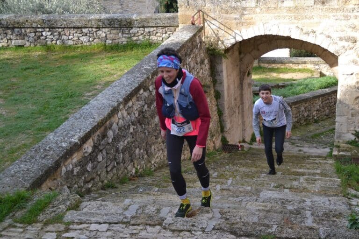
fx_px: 524
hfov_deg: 37.9
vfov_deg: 25.8
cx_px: 180
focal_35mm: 52
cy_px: 120
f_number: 4.2
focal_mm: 35
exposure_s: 1/800
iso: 400
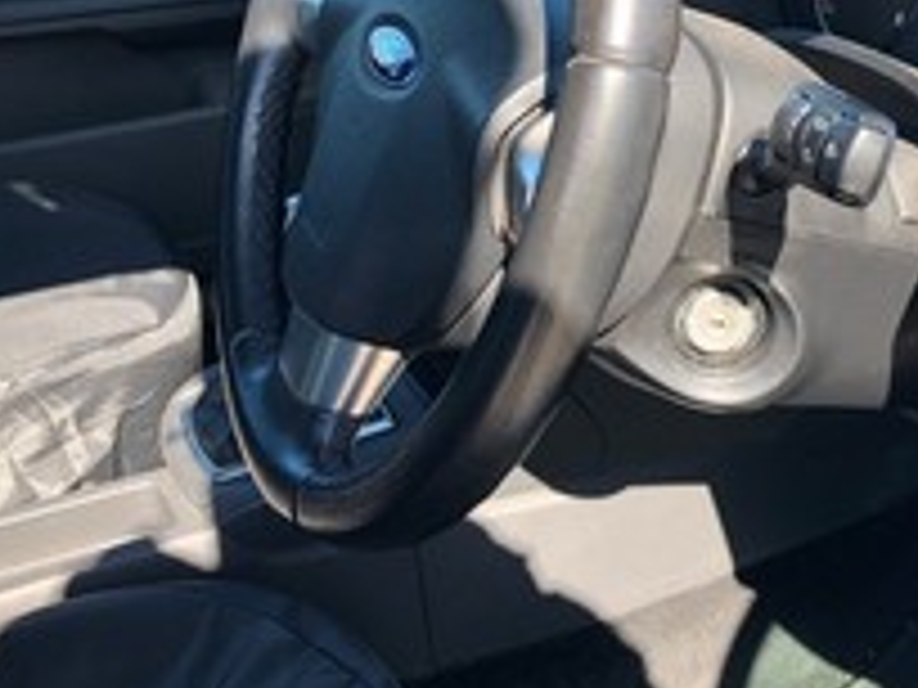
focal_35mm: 48
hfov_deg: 38.6
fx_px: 1273
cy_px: 153
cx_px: 693
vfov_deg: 29.7
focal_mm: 4
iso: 20
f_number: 1.8
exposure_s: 1/147
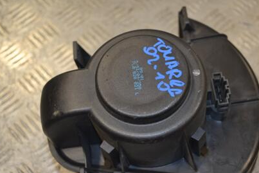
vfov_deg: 23.4
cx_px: 142
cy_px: 105
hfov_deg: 34.4
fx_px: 417
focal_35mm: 58
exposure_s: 1/125
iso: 250
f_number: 4.2
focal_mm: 26
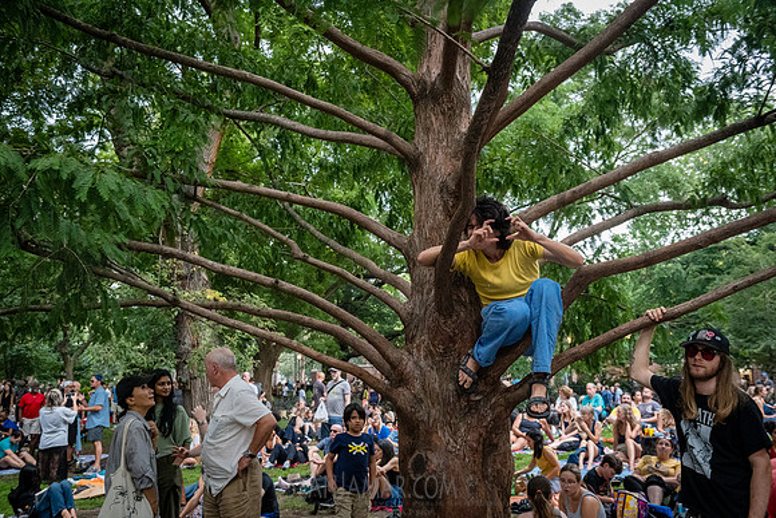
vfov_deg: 41.1
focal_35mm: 32
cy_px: 259
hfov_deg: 58.7
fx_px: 690
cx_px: 388
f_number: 5
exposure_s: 1/200
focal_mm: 32
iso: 8000
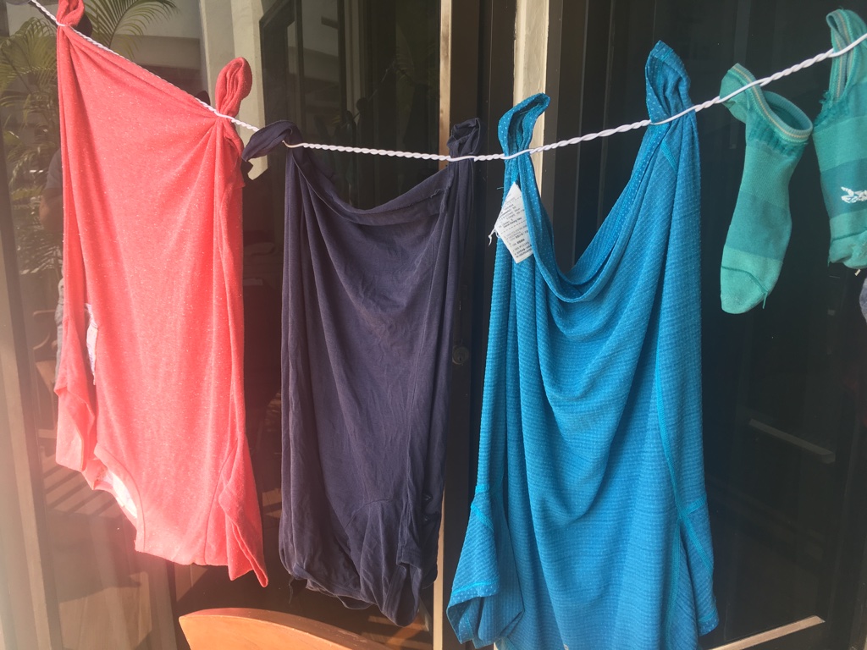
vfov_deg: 48.2
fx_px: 726
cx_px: 434
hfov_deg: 61.7
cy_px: 325
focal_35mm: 29
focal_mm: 4.15
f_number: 2.2
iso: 25
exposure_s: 1/220
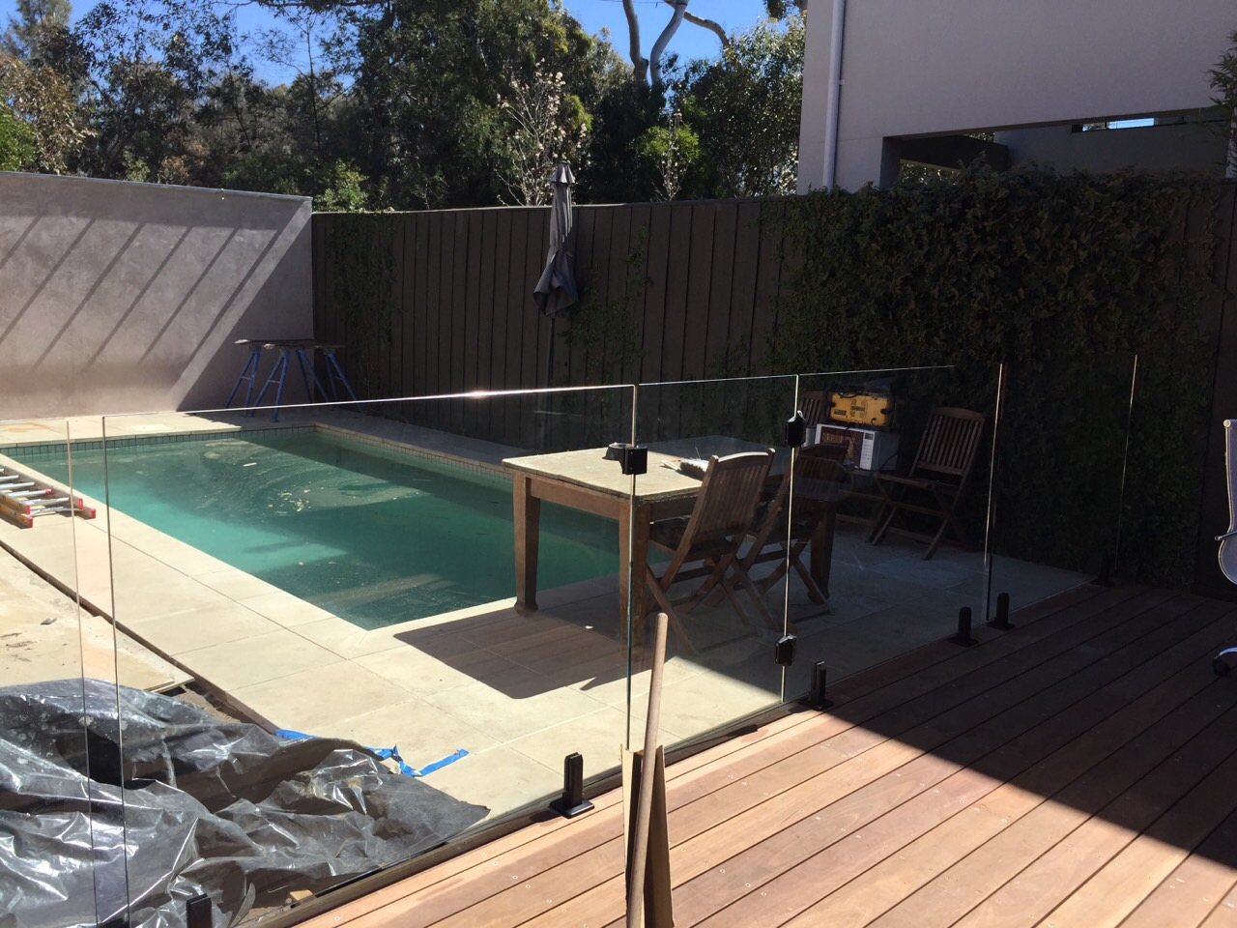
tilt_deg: -3.3
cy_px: 464
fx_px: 1036
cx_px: 618
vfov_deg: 48.2
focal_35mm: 29
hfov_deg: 61.7
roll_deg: -4.2
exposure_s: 1/1319
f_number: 2.2
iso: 32
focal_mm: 4.15
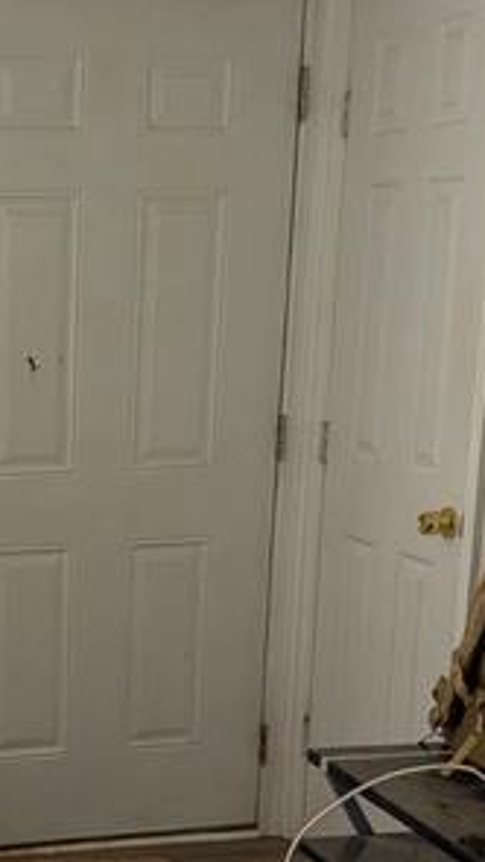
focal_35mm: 68
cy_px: 675
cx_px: -96
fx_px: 1554
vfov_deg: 30.3
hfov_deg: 17.0
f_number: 1.7
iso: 23
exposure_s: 1/317
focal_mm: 4.53
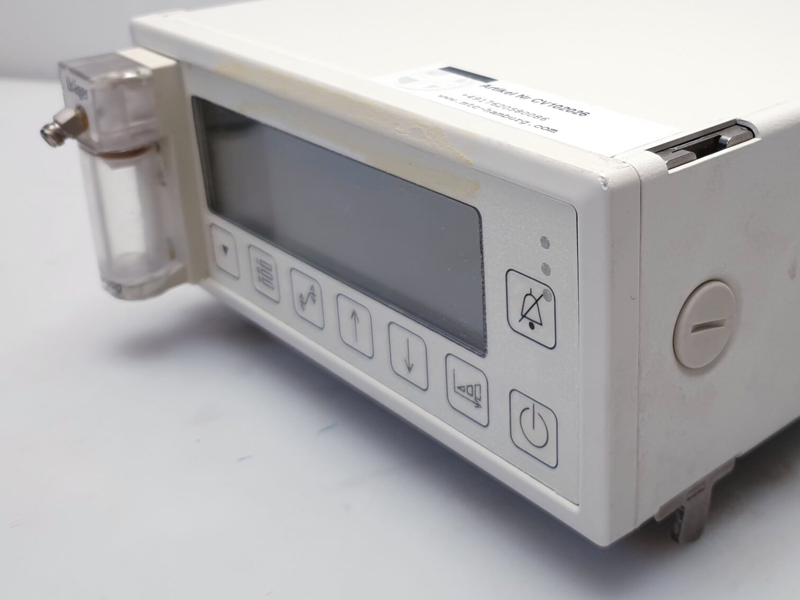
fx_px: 1017
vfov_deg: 32.7
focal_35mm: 44
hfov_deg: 42.0
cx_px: 576
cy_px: 217
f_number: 1.5
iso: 50
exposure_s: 1/100
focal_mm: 4.3
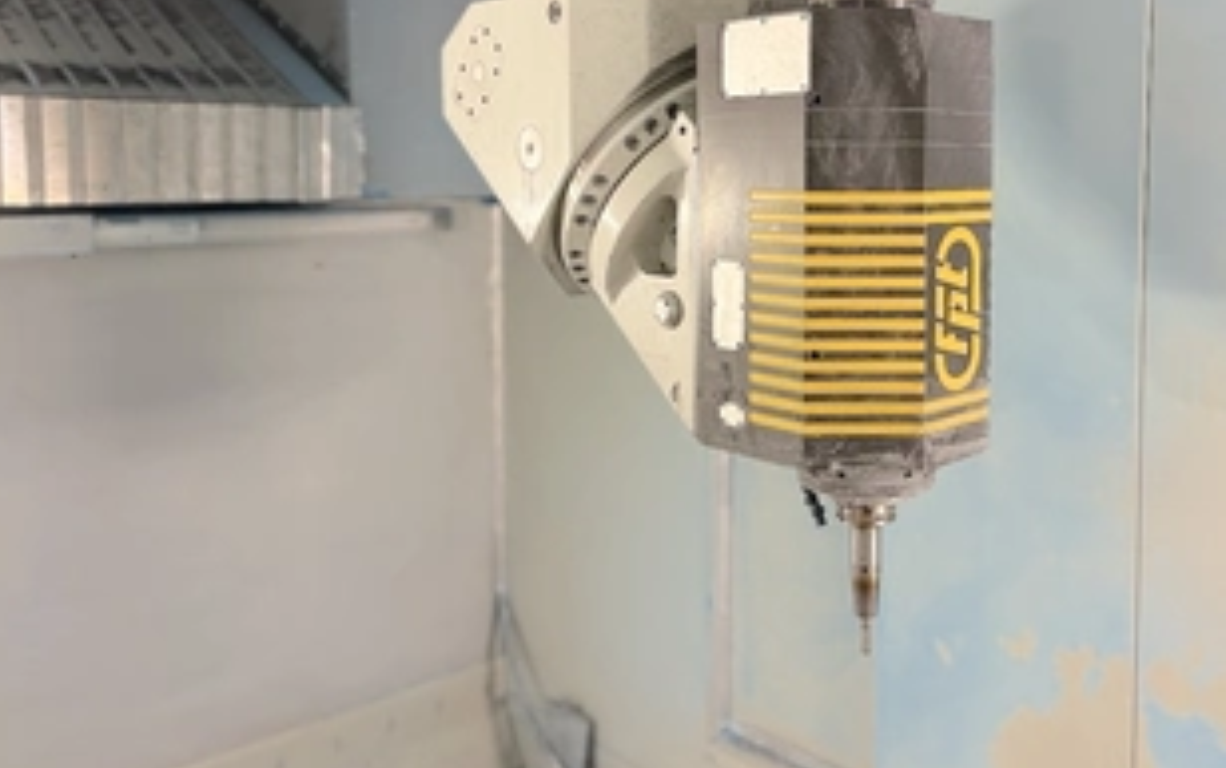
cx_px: 772
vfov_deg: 37.8
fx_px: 1103
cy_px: 239
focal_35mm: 33
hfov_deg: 57.3
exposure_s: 1/50
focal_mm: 6.76
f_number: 1.78
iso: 160
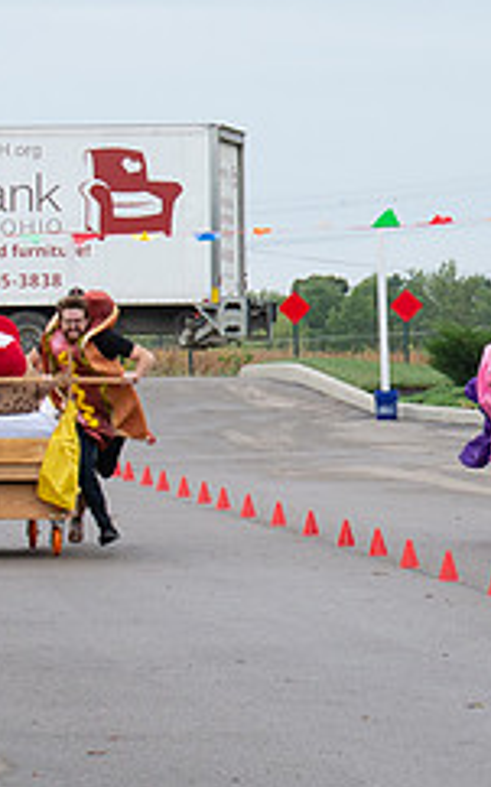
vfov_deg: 6.1
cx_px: 598
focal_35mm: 347
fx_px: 7438
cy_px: 430
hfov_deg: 3.8
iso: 640
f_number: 10
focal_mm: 82
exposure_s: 1/250
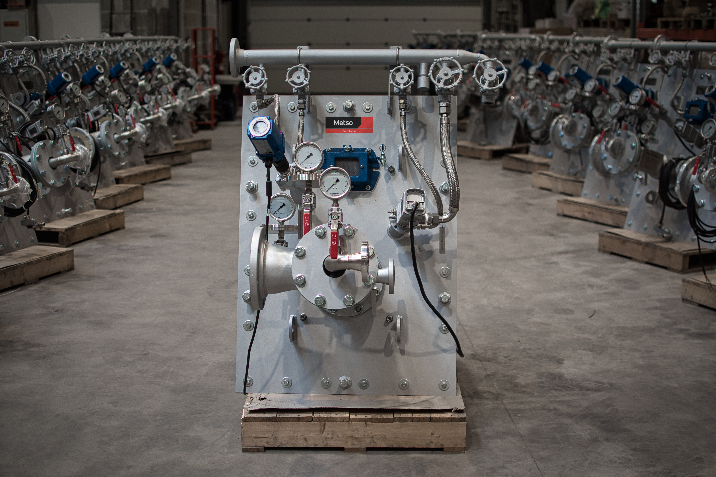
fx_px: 1044
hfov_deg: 37.9
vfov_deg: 25.8
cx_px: 358
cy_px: 238
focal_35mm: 52
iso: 125
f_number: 1.8
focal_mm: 35
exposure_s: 1/100
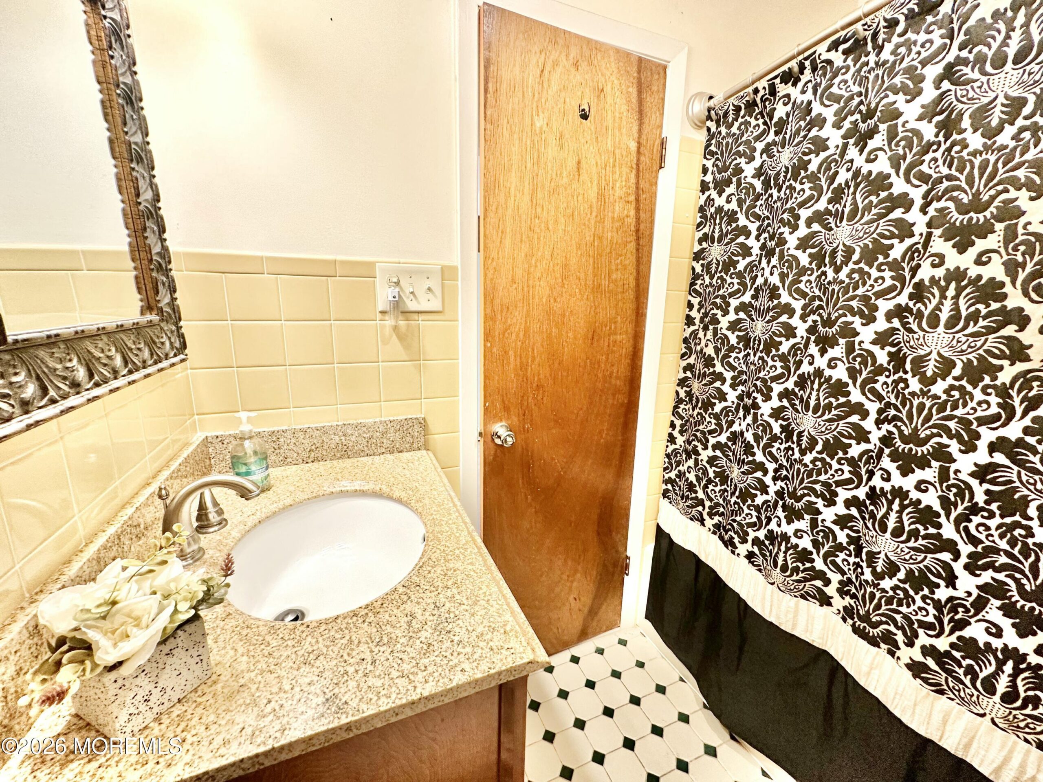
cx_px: 522
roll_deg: -2.1
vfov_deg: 85.7
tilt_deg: -12.6
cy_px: 391
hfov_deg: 102.1
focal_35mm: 14
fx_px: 422
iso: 160
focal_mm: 2.22
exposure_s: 1/60
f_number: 2.2
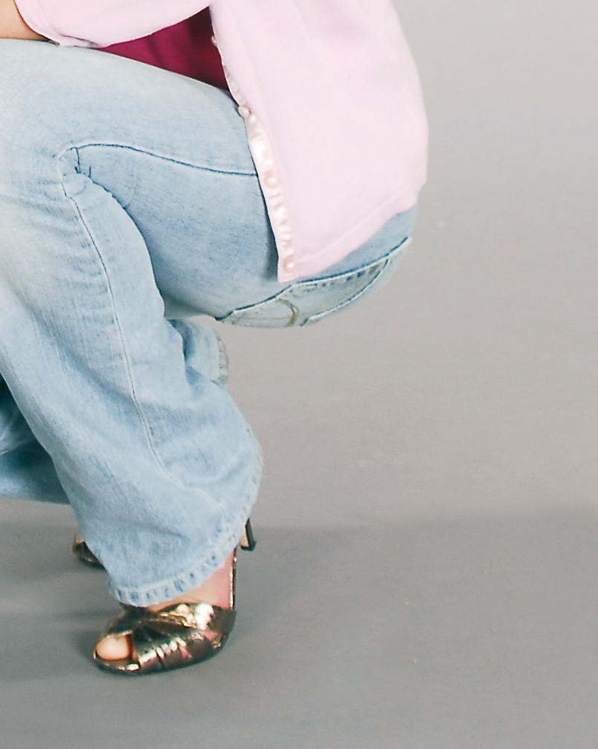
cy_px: -433
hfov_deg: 8.1
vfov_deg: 9.9
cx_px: -158
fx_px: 4179
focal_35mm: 189
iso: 100
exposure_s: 1/200
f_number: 9
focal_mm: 35
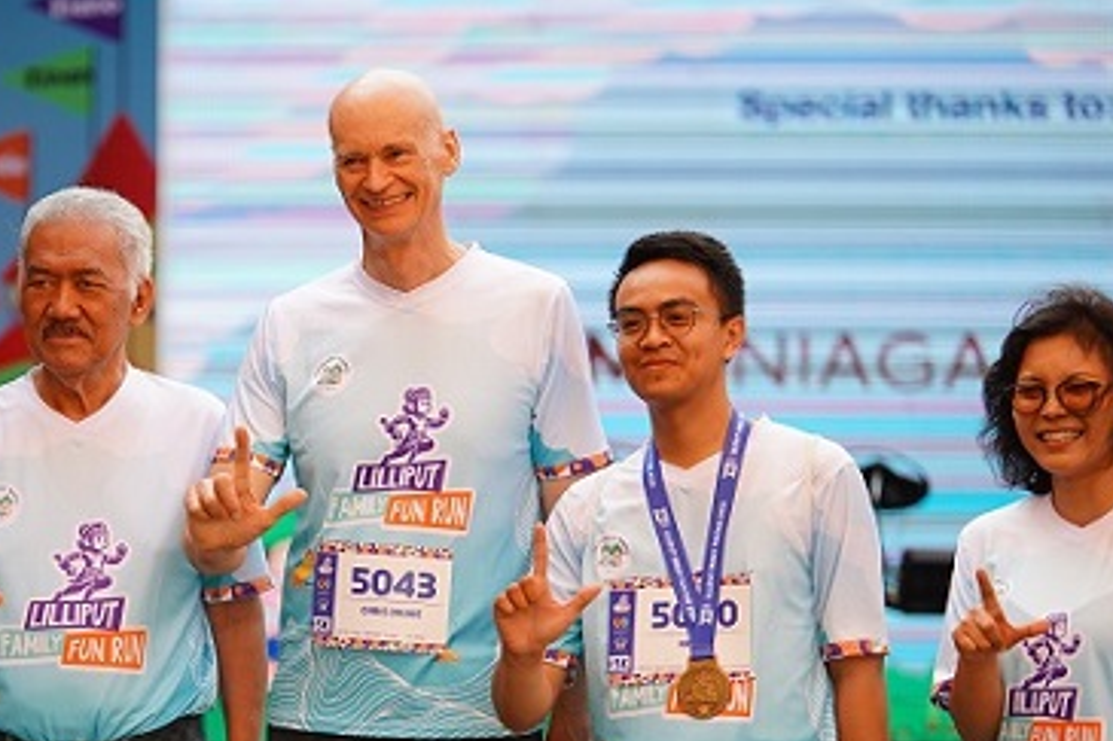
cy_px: 549
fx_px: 4604
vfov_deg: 9.2
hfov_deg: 13.7
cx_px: 296
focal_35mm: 149
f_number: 1.4
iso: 100
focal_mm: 85
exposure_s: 1/640
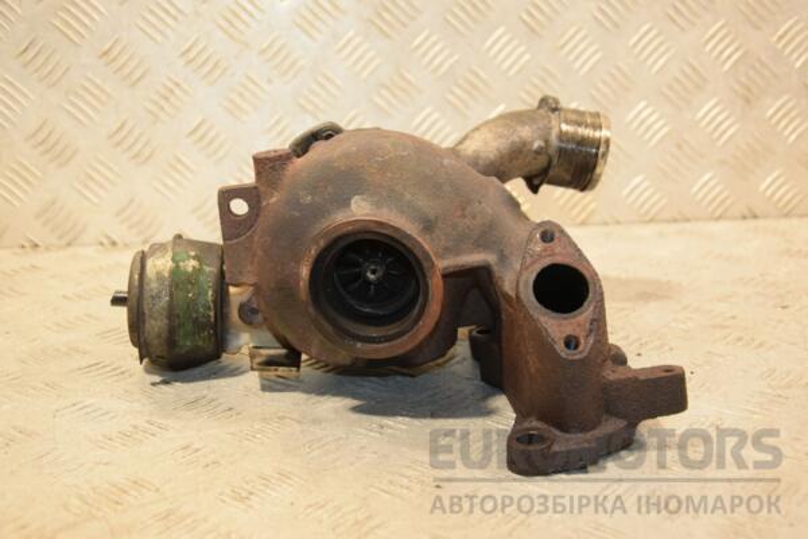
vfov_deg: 28.1
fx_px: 1077
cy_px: 270
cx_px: 404
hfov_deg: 41.1
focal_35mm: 48
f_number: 5
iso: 800
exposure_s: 1/125
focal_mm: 32
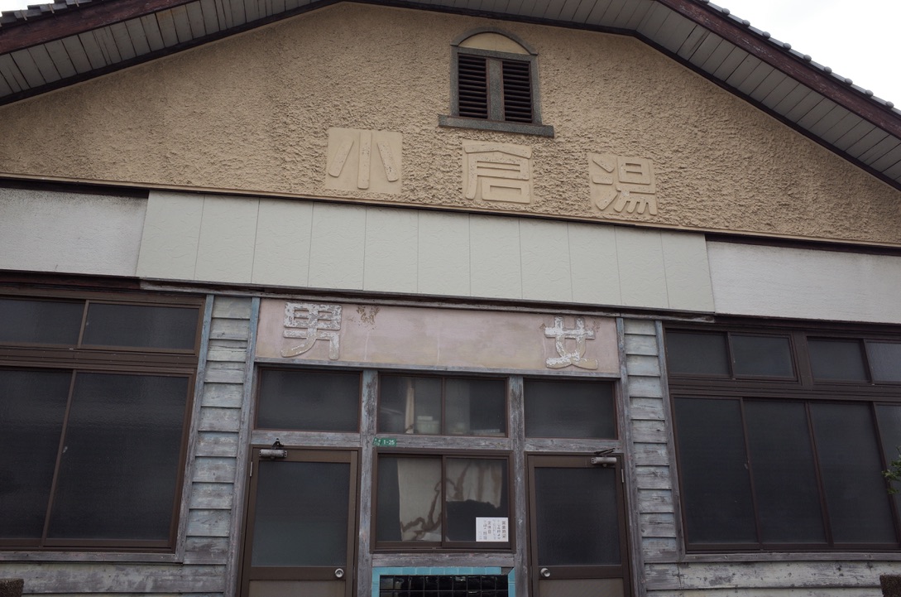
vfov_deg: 46.2
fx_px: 699
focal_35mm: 28
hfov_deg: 65.6
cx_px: 450
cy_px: 298
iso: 200
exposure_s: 1/500
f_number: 5.6
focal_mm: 18.3
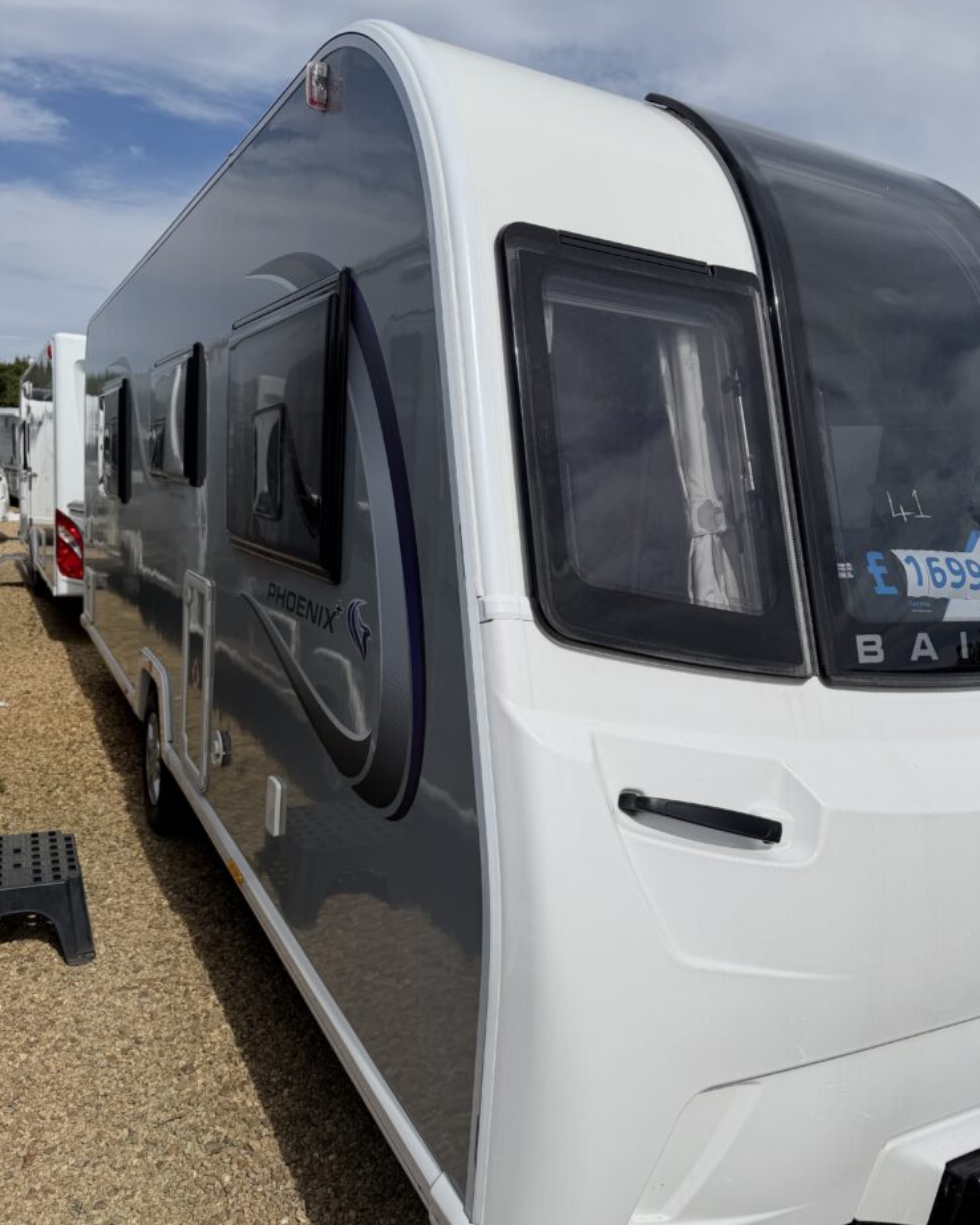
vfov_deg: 66.0
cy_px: 622
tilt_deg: -8.1
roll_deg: -3.3
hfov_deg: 54.9
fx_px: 943
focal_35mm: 26
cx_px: 487
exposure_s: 1/11905
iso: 80
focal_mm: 6.76
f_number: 1.78
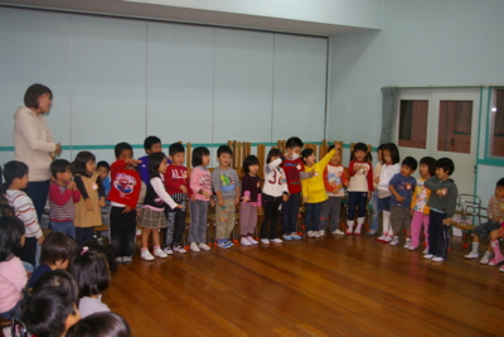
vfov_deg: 31.9
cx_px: 252
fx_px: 588
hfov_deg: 46.4
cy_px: 168
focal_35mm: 42
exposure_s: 1/45
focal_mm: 28
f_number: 4
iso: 200
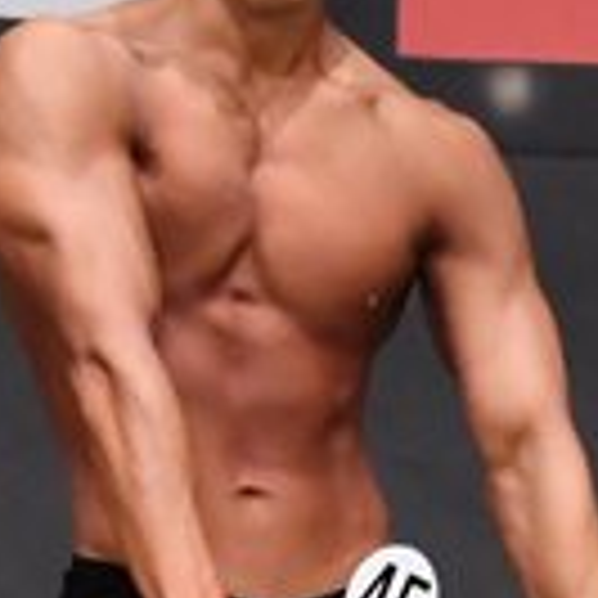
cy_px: 692
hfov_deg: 1.6
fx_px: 21831
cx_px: 16
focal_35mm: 1117
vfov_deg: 1.6
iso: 6400
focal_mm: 150
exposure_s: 1/400
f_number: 5.6
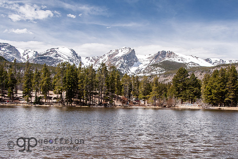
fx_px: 320
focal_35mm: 49
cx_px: 147
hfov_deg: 40.5
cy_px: 101
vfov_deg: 27.7
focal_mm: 38
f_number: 13
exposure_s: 1/250
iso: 800
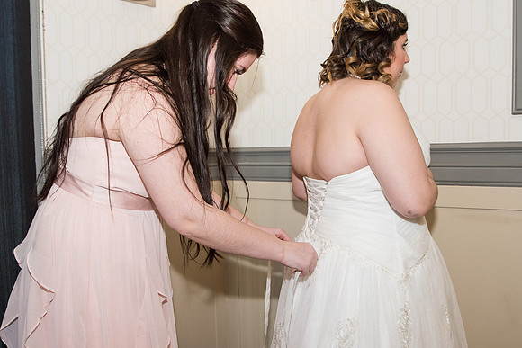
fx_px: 569
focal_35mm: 39
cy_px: 218
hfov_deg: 49.3
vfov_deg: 33.9
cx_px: 261
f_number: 3.2
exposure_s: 1/160
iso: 320
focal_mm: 24
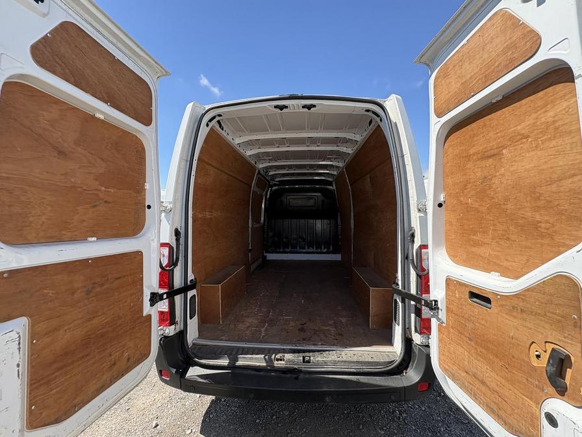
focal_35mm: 14
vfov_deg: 85.7
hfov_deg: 102.1
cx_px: 291
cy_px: 218
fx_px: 235
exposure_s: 1/377
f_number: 2.2
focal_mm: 2.22
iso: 64
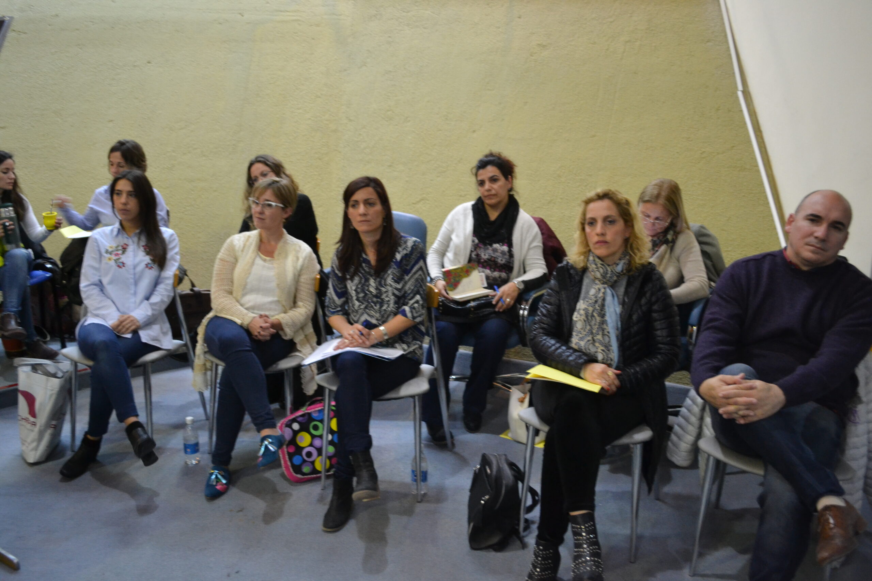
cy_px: 290
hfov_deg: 61.9
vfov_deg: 43.6
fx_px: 727
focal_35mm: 30
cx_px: 436
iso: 1600
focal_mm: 20
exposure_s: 1/15
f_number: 3.8
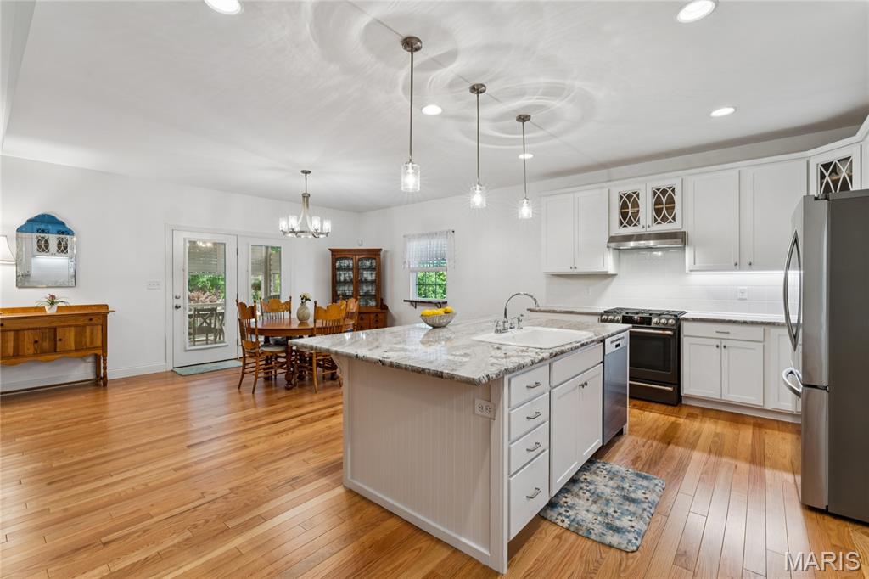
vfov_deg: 73.4
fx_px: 388
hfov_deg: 96.4
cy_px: 290
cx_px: 434
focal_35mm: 16
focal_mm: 16.1
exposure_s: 1/3.33
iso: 200
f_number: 13
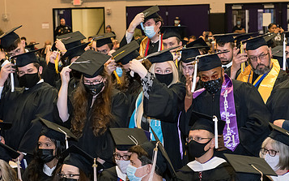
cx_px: 138
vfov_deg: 11.3
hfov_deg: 18.0
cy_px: 114
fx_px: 913
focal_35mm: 116
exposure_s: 1/200
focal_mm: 70
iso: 3200
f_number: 5.6
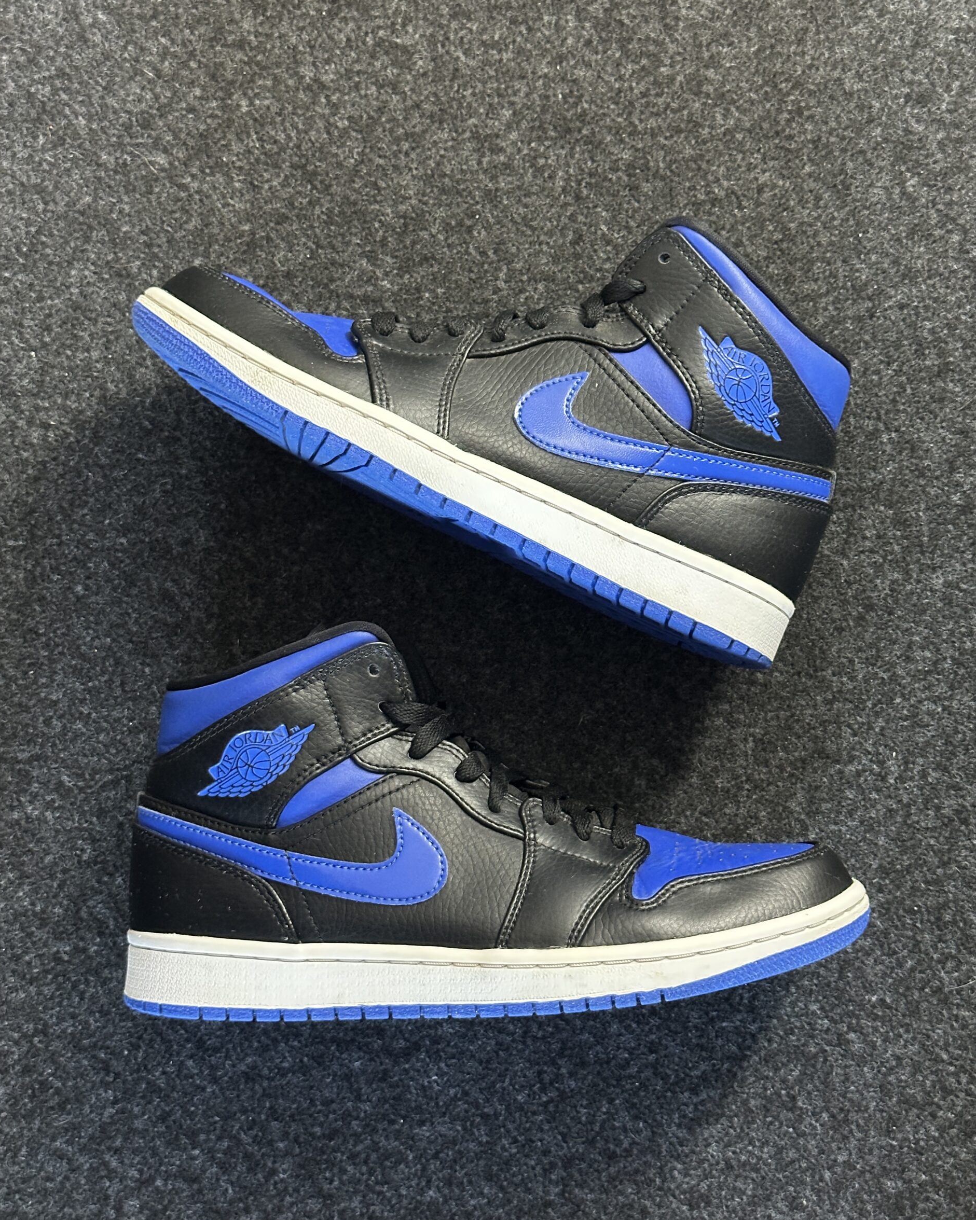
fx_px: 1842
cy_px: 630
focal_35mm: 51
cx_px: 495
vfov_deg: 36.7
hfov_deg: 29.7
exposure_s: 1/33
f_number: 1.78
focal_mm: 6.86
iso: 500
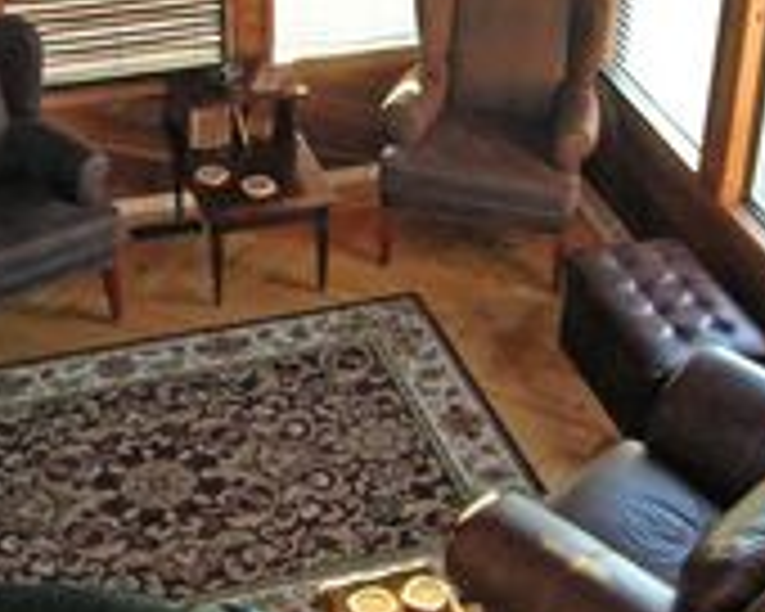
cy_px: 216
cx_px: 436
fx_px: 1630
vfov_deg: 21.2
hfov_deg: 26.4
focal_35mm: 72
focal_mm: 5.7
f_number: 2.9
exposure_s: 1/28.7
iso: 114
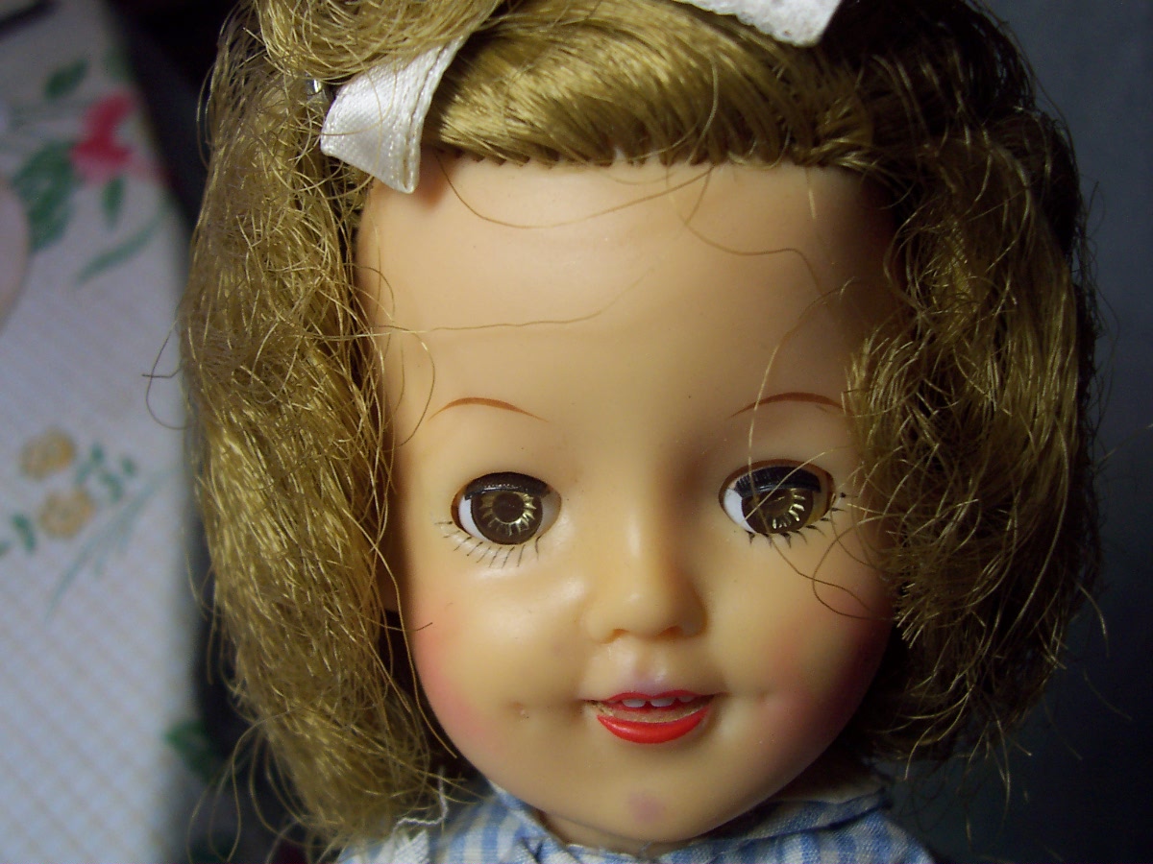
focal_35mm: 37
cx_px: 576
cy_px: 432
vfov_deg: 38.7
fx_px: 1232
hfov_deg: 50.1
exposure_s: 1/90
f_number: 2.8
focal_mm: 5.6
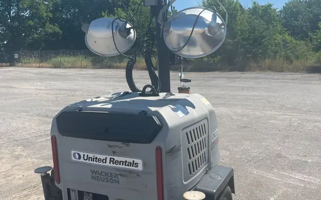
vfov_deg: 34.3
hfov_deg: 52.8
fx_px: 324
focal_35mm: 37
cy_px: 117
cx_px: 160
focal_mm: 5.1
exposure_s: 1/3413
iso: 50
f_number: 1.6
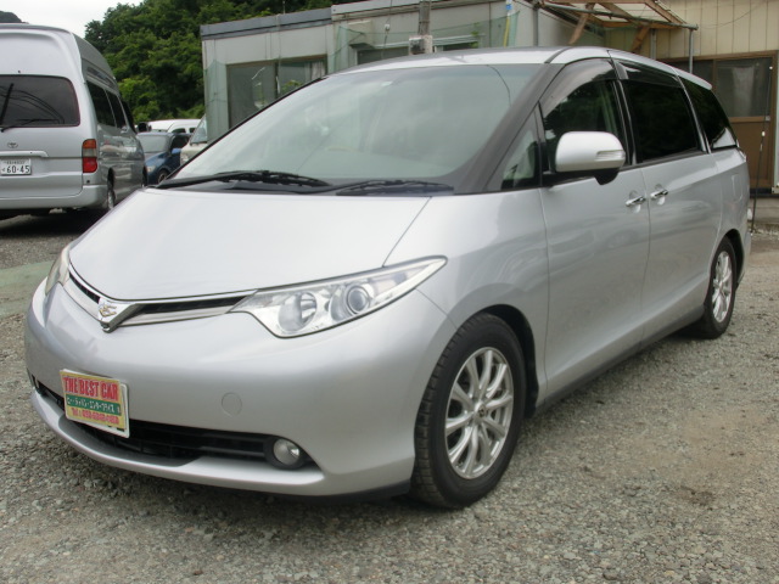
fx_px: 945
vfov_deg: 34.3
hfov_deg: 44.8
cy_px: 292
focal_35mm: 42
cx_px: 390
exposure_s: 1/200
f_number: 4
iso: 100
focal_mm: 7.38
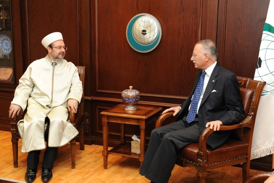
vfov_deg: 28.1
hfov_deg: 41.1
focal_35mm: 48
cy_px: 92
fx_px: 365
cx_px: 137
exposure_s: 1/60
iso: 800
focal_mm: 48
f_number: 4
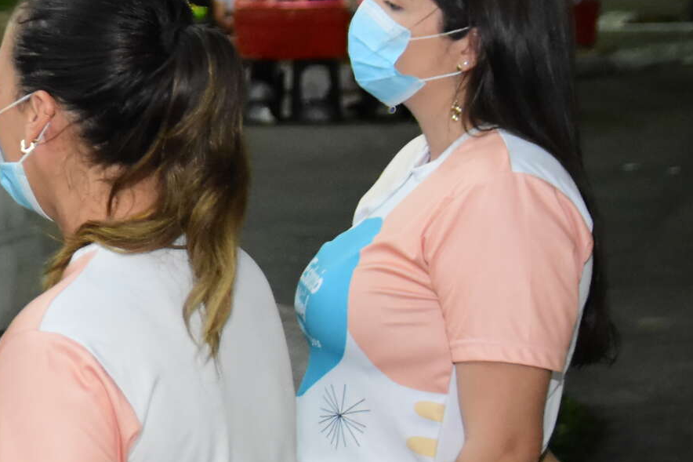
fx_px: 2675
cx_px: -271
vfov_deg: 9.9
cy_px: 169
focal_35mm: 139
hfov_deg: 14.0
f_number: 3.2
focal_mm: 32
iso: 3200
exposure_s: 1/125
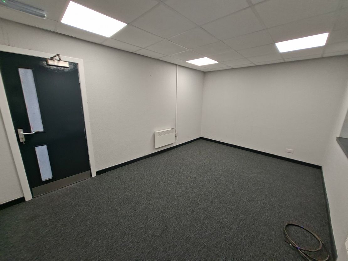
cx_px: 174
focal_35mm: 13
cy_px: 130
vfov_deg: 89.9
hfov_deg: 106.2
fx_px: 131
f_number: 2.2
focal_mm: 1.74
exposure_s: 1/50
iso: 40
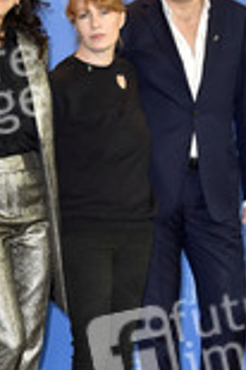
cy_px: 222
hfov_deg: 10.9
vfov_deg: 16.5
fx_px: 1274
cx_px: -7
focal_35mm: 124
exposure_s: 1/125
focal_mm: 48
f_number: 5.6
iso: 800
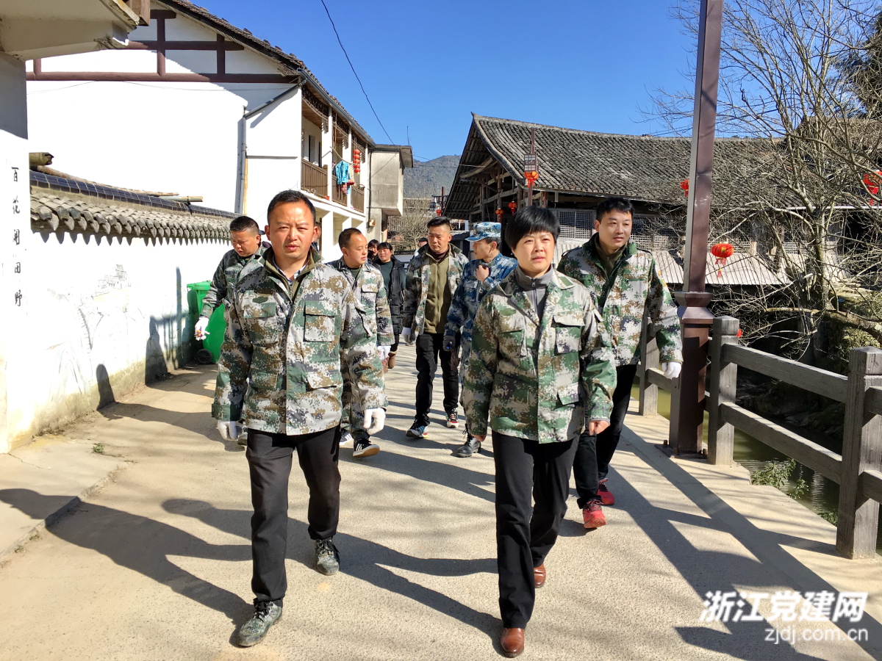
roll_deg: -1.5
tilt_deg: -3.7
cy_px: 330
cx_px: 441
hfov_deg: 61.7
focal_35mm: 29
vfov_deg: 48.2
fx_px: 739
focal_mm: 4.15
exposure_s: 1/827
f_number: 2.2
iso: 25
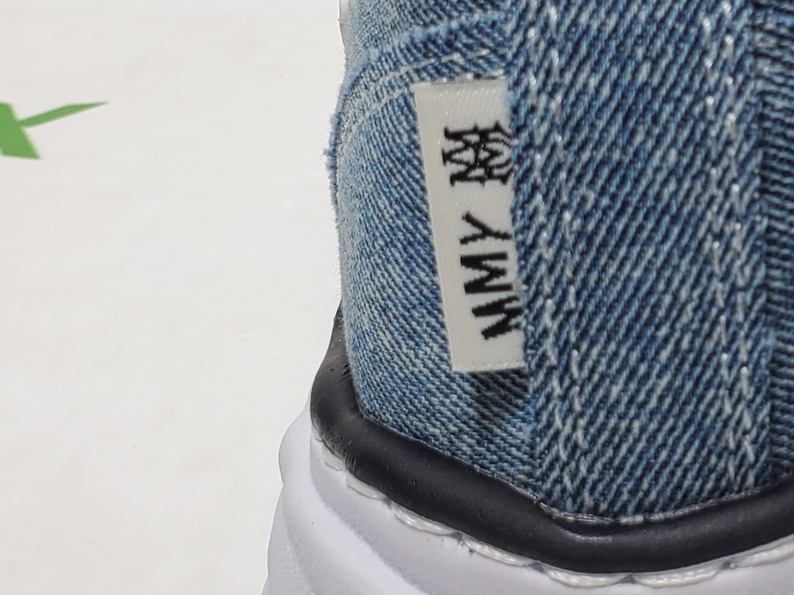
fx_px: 1812
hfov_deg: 21.7
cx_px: 1097
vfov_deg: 18.6
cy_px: 230
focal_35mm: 79
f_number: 2.4
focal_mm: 4.3
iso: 50
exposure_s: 1/159
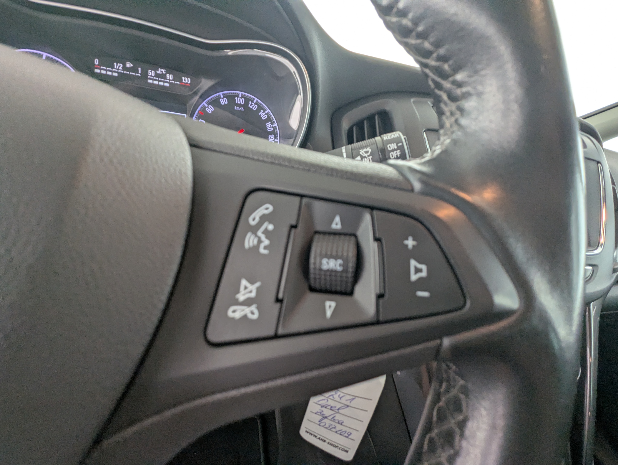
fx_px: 286
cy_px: 232
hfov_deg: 94.4
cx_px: 309
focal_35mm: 16
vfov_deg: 78.2
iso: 131
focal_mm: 2.35
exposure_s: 1/52.2
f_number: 2.2
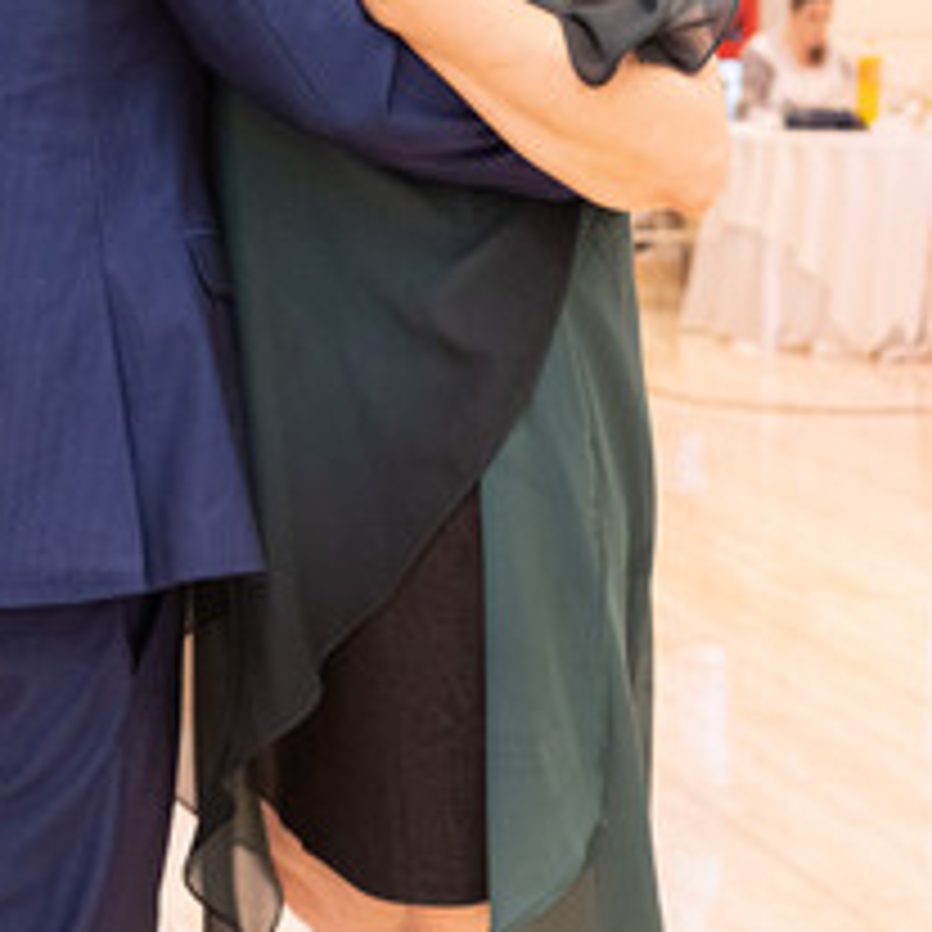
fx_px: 2802
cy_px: 495
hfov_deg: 18.8
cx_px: 281
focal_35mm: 92
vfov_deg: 18.9
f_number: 2
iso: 1250
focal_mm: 23
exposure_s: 1/60
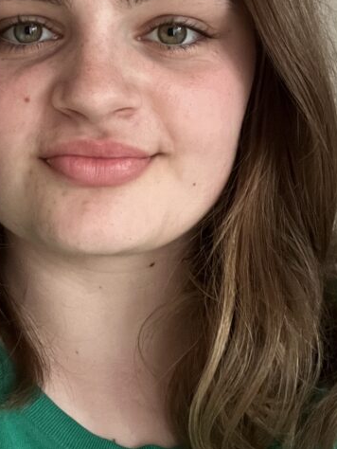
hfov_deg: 21.1
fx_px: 895
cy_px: 120
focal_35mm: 69
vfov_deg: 27.8
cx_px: 77
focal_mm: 2.87
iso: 500
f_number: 2.2
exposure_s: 1/30
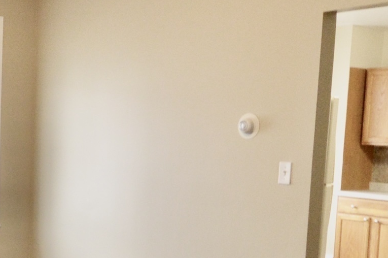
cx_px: -15
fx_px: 635
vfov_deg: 22.6
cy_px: 204
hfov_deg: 31.1
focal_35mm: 59
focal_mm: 10
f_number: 3.5
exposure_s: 1/60
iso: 1250
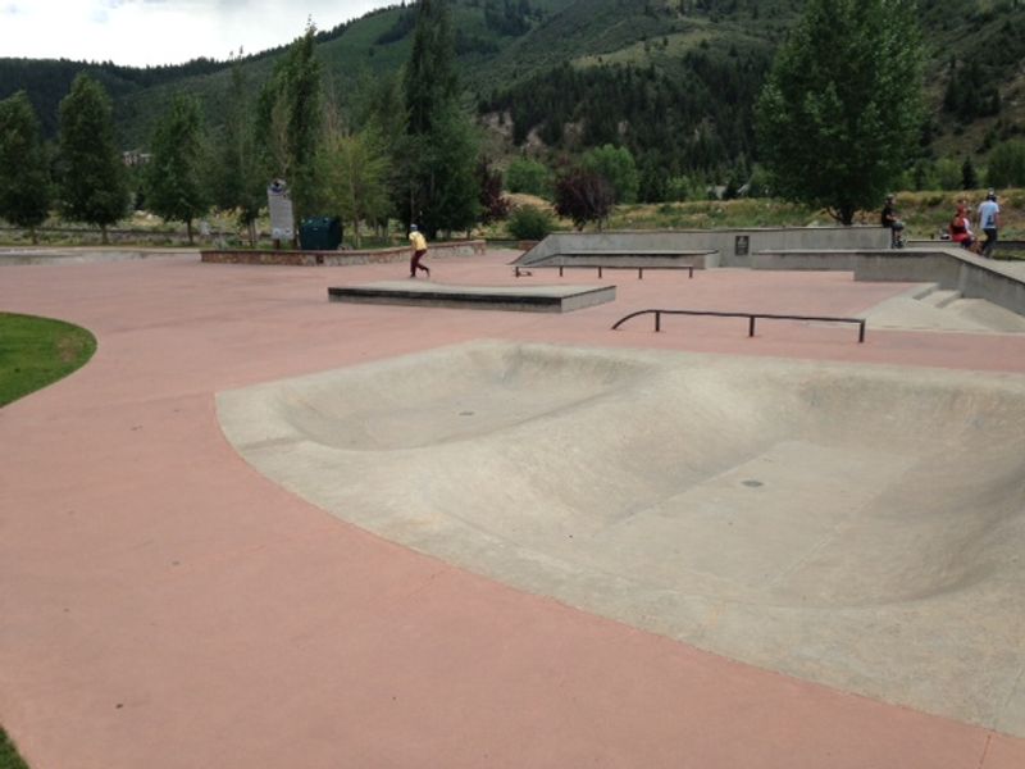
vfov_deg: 42.9
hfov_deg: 55.4
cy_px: 384
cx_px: 512
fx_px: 977
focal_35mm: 33
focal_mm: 4.12
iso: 50
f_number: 2.4
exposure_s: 1/763
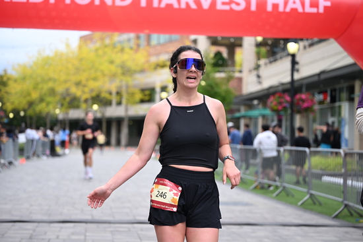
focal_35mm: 70
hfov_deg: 28.8
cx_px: 182
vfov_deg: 19.5
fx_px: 706
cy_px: 121
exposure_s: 1/2000
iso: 640
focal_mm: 70
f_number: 2.8
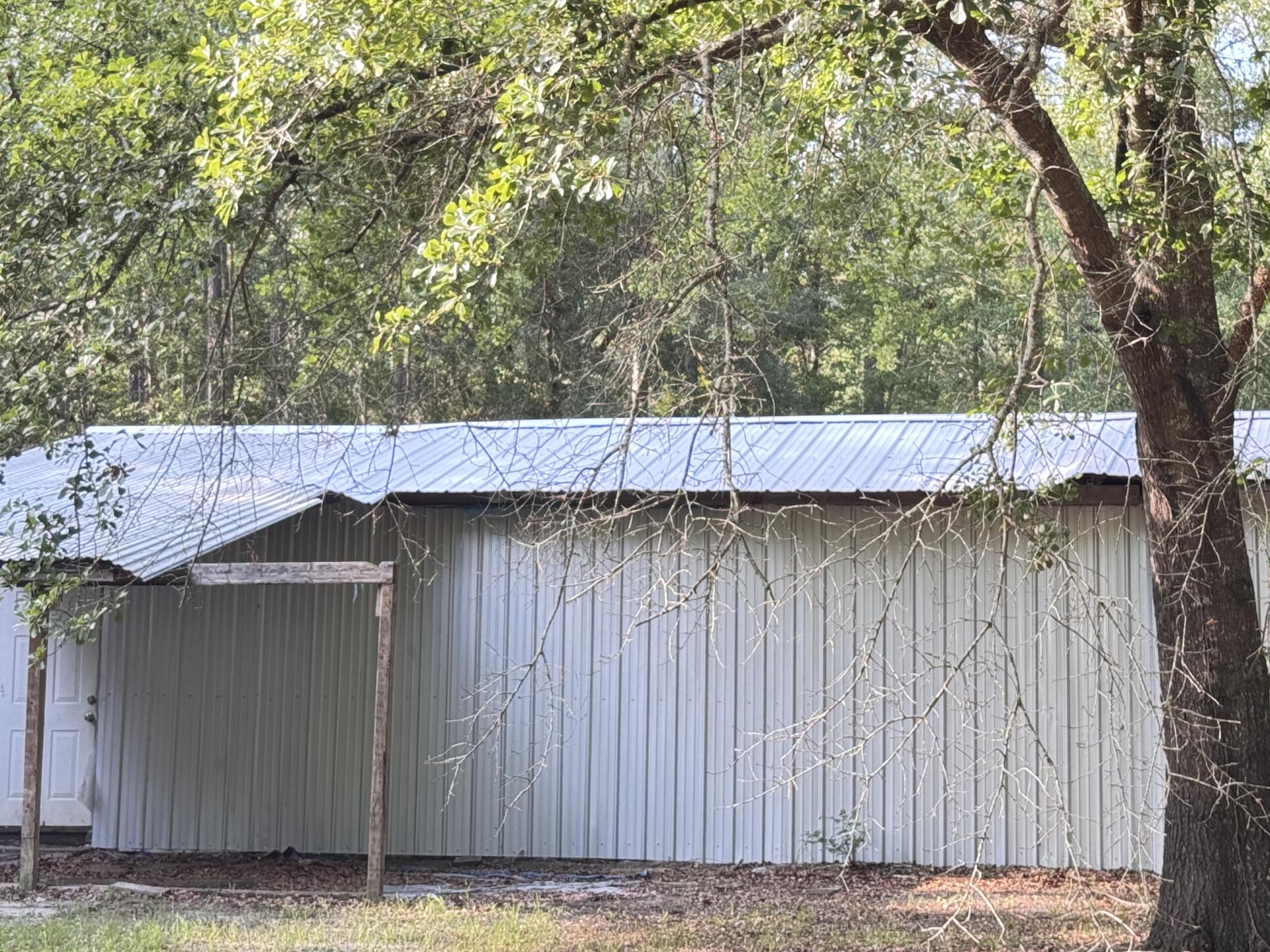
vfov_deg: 19.5
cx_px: 657
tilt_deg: +8.8
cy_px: 253
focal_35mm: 75
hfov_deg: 26.0
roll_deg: -0.9
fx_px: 2752
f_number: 1.78
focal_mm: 6.76
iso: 100
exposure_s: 1/120
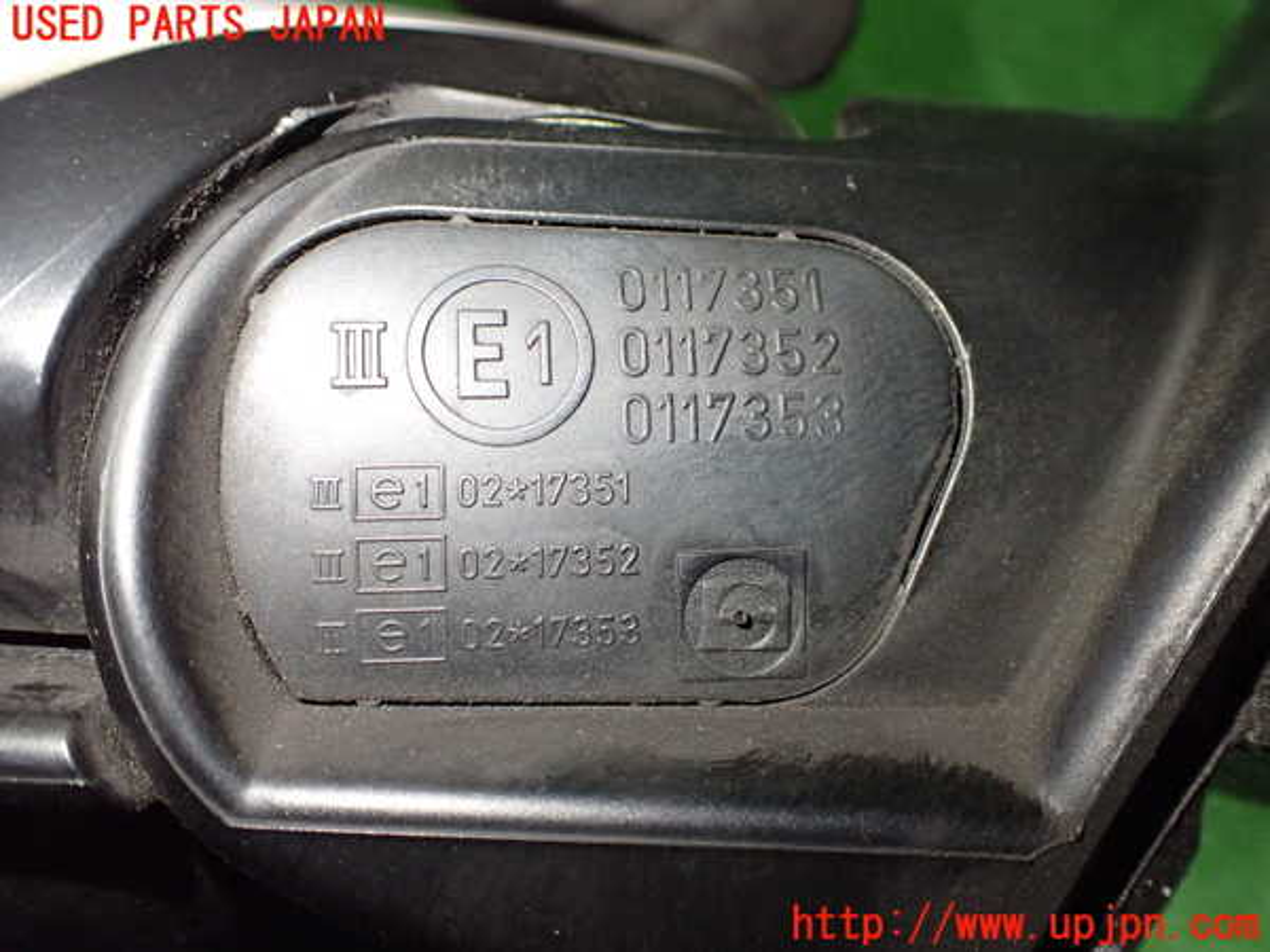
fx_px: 1101
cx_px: 635
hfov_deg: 60.0
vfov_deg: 46.8
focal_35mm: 30
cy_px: 476
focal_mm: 5.4
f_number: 2.3
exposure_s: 1/80
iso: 800
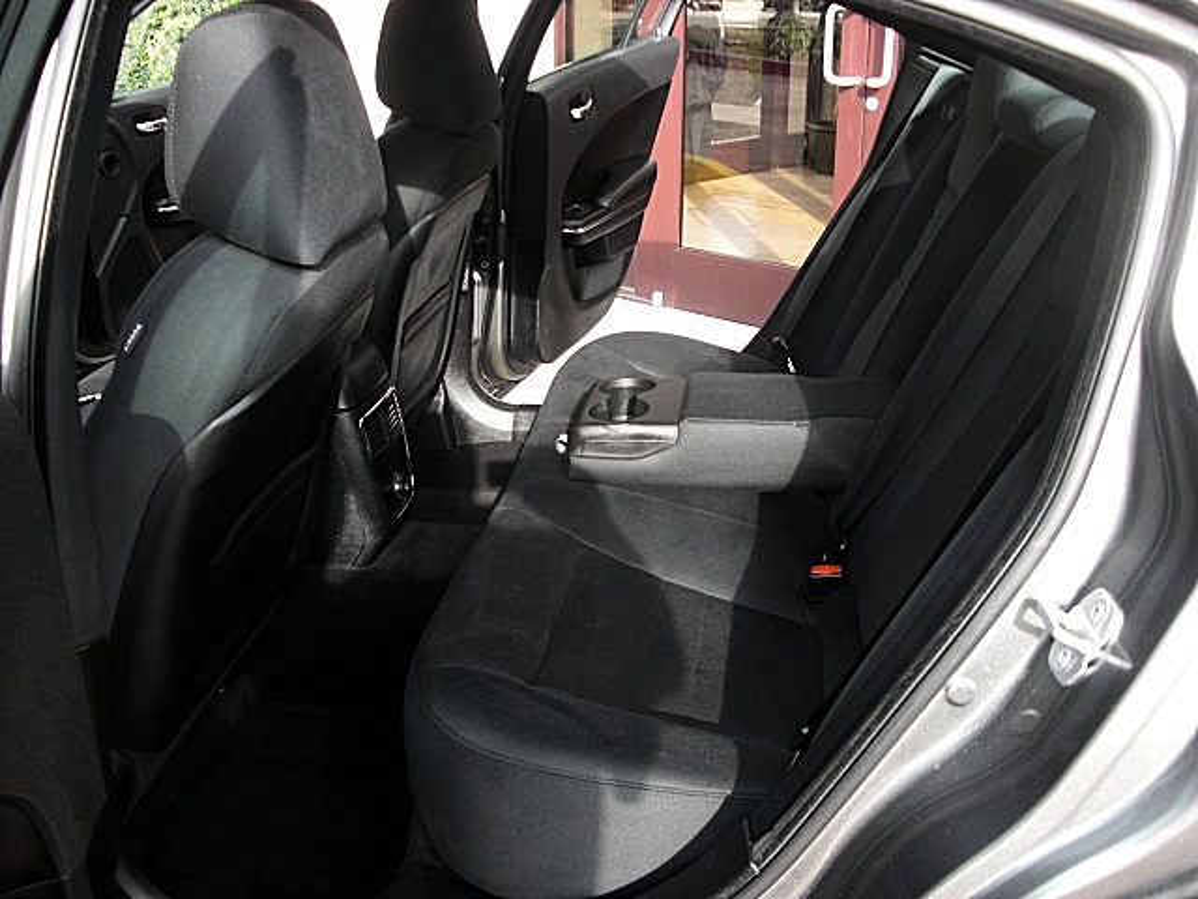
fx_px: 1246
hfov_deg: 51.4
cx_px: 599
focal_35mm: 36
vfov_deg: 39.7
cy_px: 450
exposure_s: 1/100
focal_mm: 6.3
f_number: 2.8
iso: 100
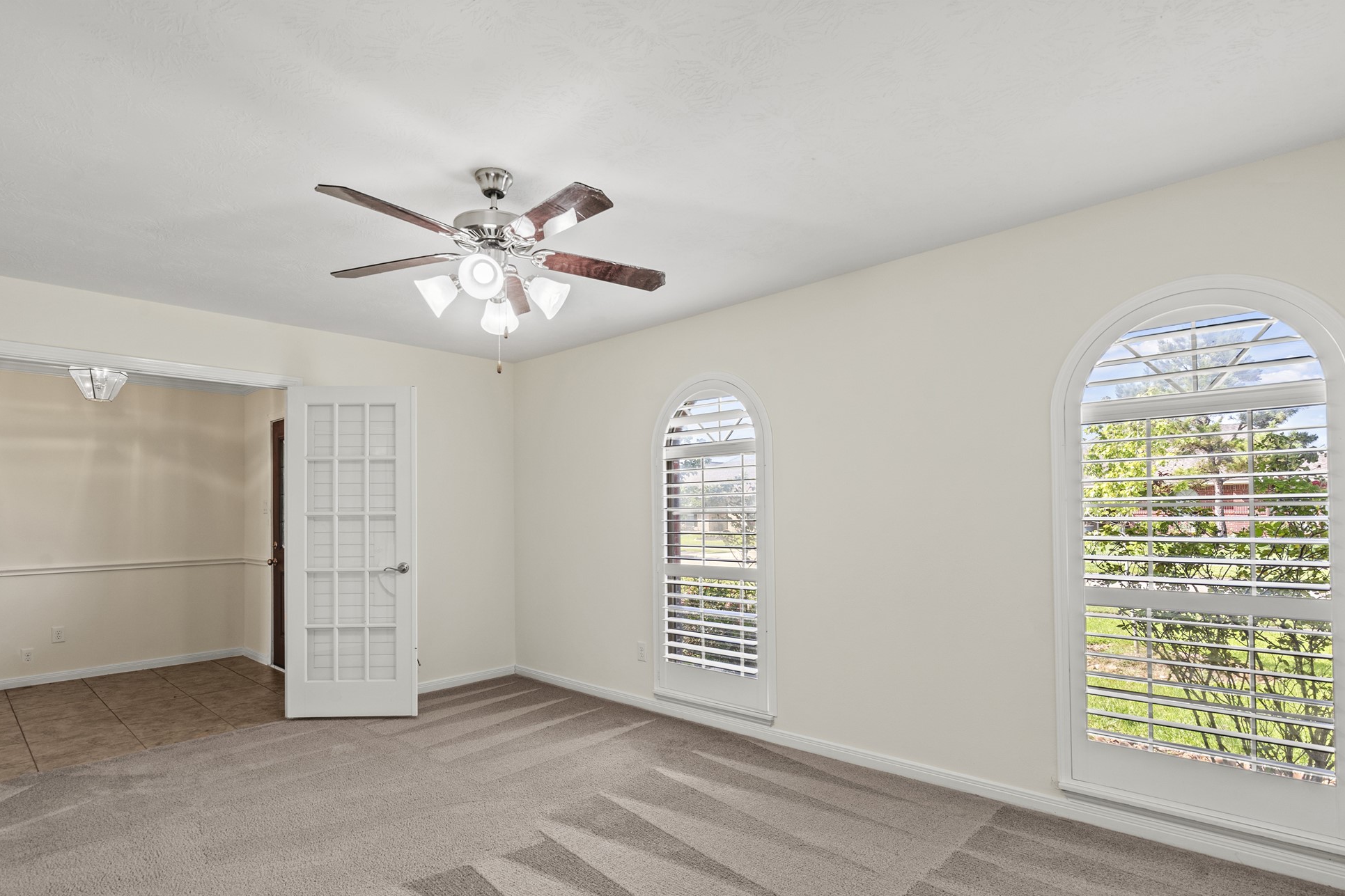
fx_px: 672
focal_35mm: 18
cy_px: 500
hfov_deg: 90.0
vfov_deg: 67.2
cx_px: 653
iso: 250
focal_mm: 16
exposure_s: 1/4
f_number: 9
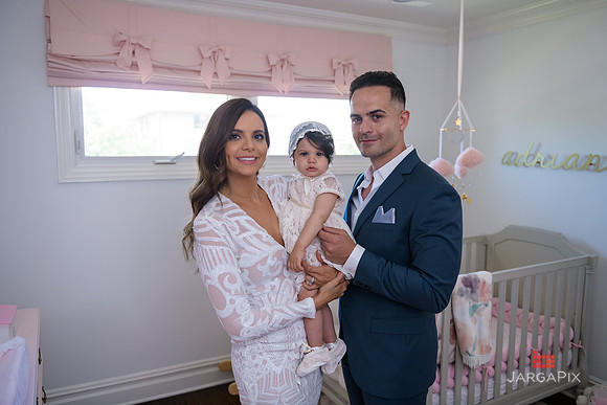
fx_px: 489
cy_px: 202
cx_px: 304
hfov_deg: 63.6
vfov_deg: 45.0
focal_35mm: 29
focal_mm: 29
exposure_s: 1/200
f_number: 3.2
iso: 800
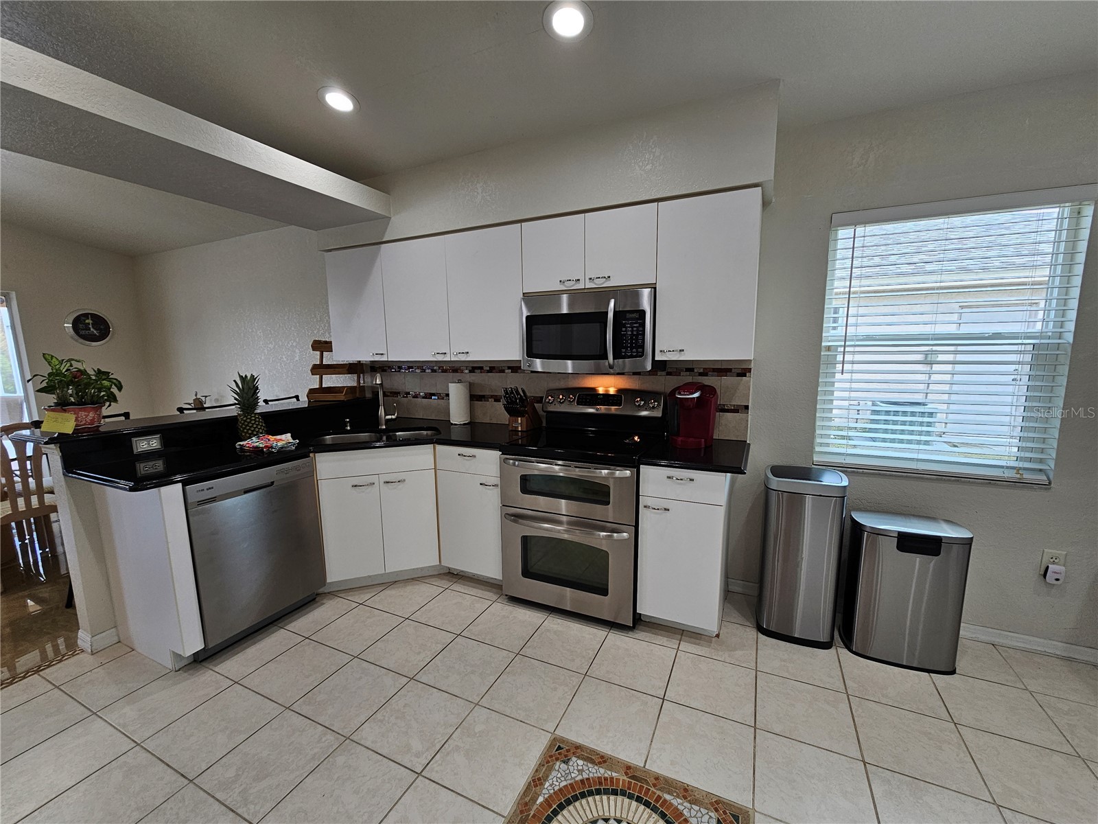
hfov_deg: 106.2
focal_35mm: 13
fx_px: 412
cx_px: 549
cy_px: 412
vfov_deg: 89.9
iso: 50
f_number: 2.2
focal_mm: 2.2
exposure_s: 1/60
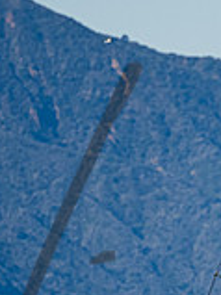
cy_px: 309
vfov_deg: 1.0
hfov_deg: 0.8
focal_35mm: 1927
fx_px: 16426
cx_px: 578
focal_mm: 400
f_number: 8
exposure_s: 1/2000
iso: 400
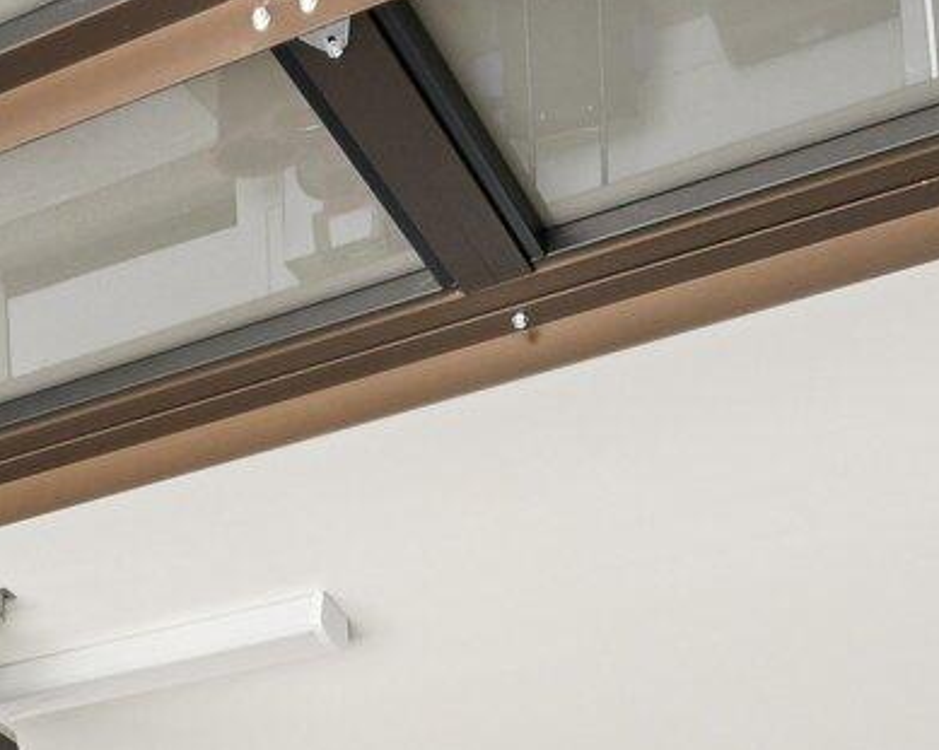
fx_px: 2195
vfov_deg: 15.3
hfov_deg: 22.0
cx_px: -234
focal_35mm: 79
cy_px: 1540
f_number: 8
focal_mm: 16
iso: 640
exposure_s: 1/250
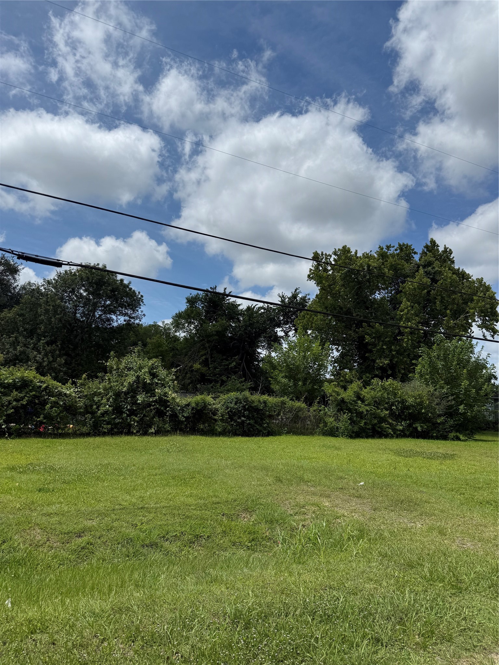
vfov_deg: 71.6
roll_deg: -1.1
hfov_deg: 56.8
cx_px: 250
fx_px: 461
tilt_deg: +9.0
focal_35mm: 24
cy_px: 332
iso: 80
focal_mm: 6.76
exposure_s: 1/10309
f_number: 1.78
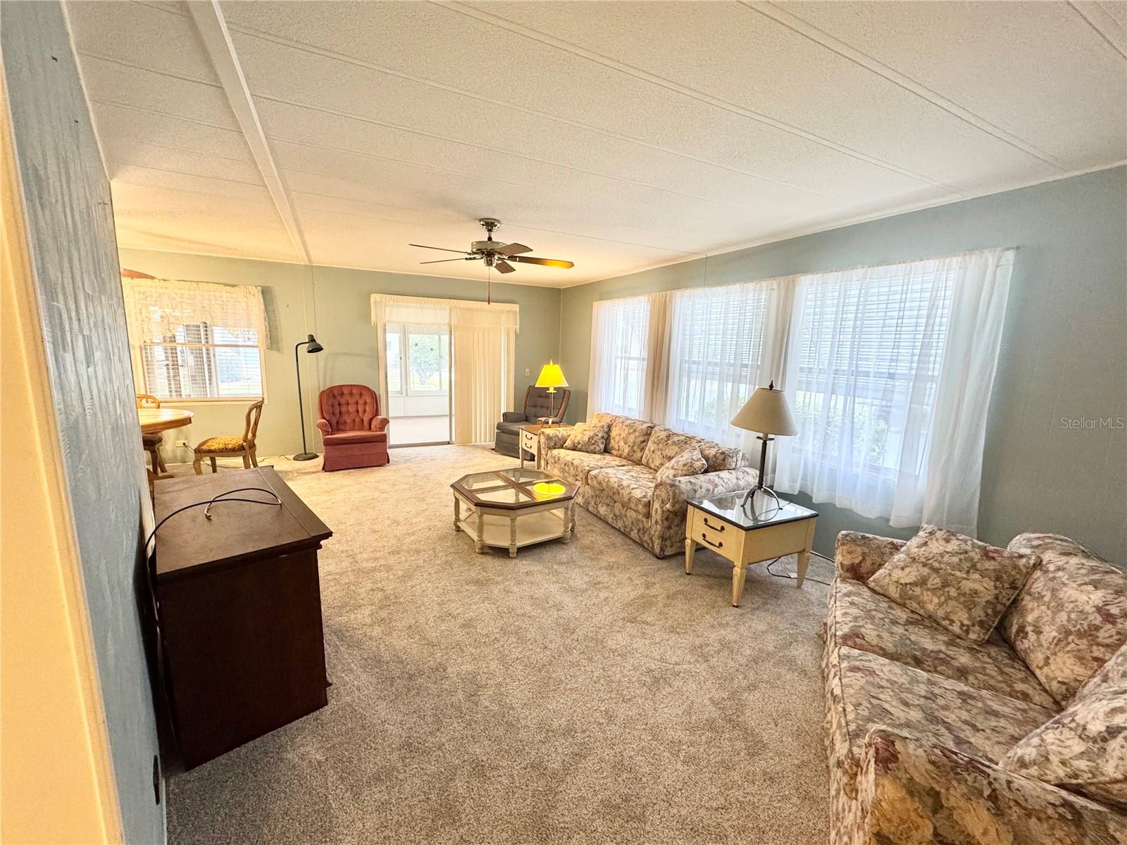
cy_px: 422
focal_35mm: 14
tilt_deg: -10.3
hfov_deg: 102.1
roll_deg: -2.4
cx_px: 564
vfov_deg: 85.7
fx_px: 456
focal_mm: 2.22
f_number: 2.2
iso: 250
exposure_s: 1/60
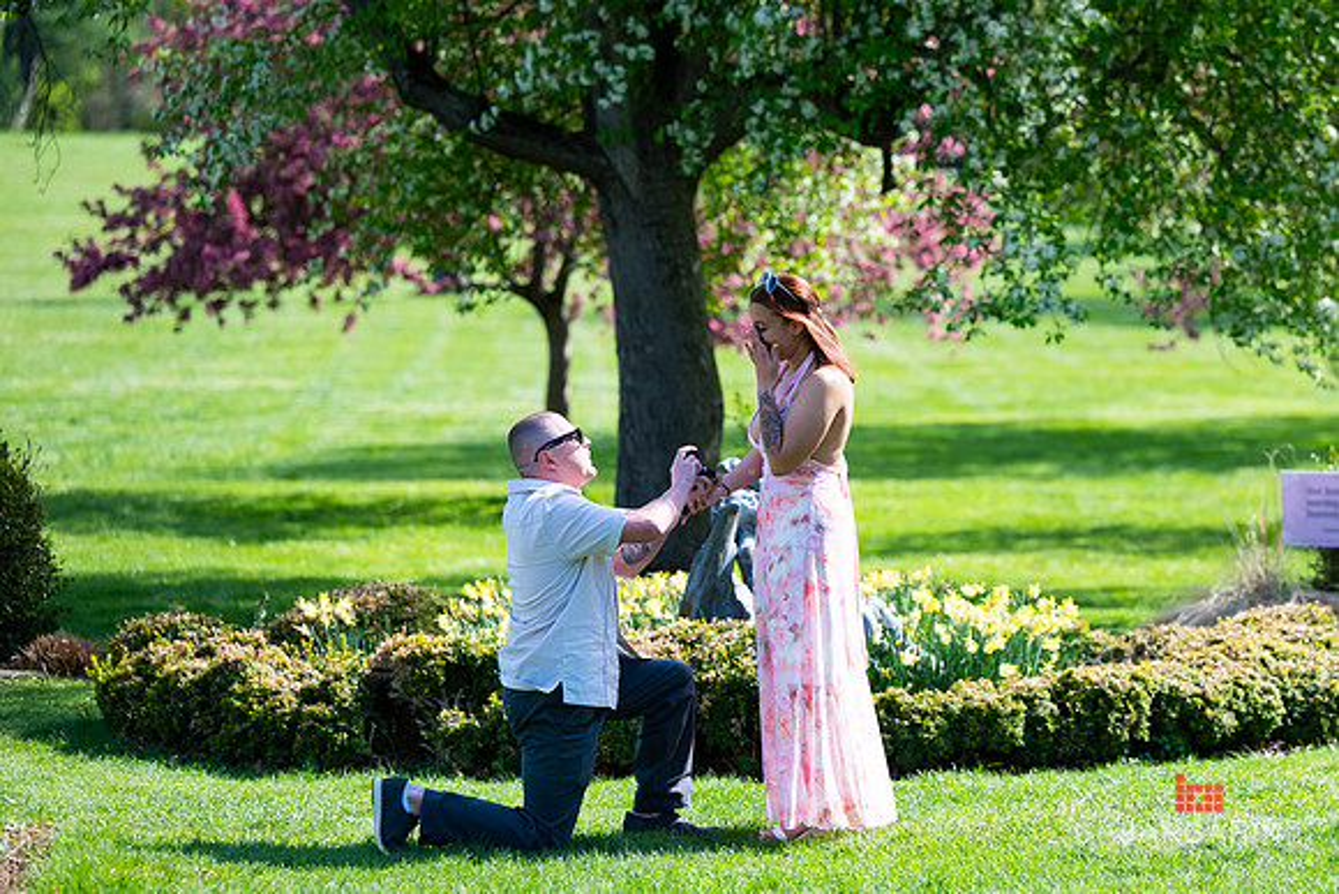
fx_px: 6353
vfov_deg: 8.0
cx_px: 859
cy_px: 314
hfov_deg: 12.0
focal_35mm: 171
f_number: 3.2
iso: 200
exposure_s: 1/2000
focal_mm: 130
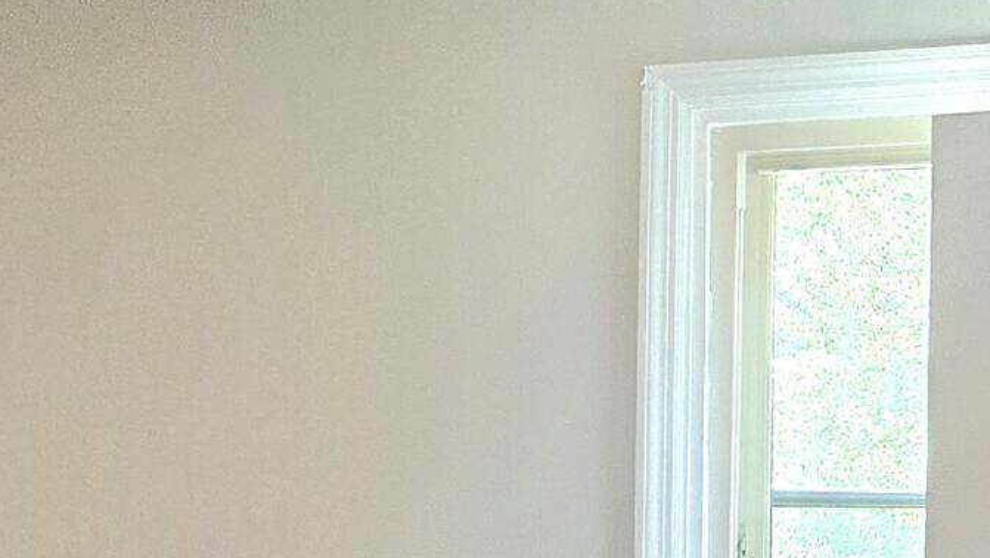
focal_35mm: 112
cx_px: -409
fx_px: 2941
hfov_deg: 17.5
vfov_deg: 10.7
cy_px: 545
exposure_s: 1/120
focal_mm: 5.4
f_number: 1.8
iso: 250
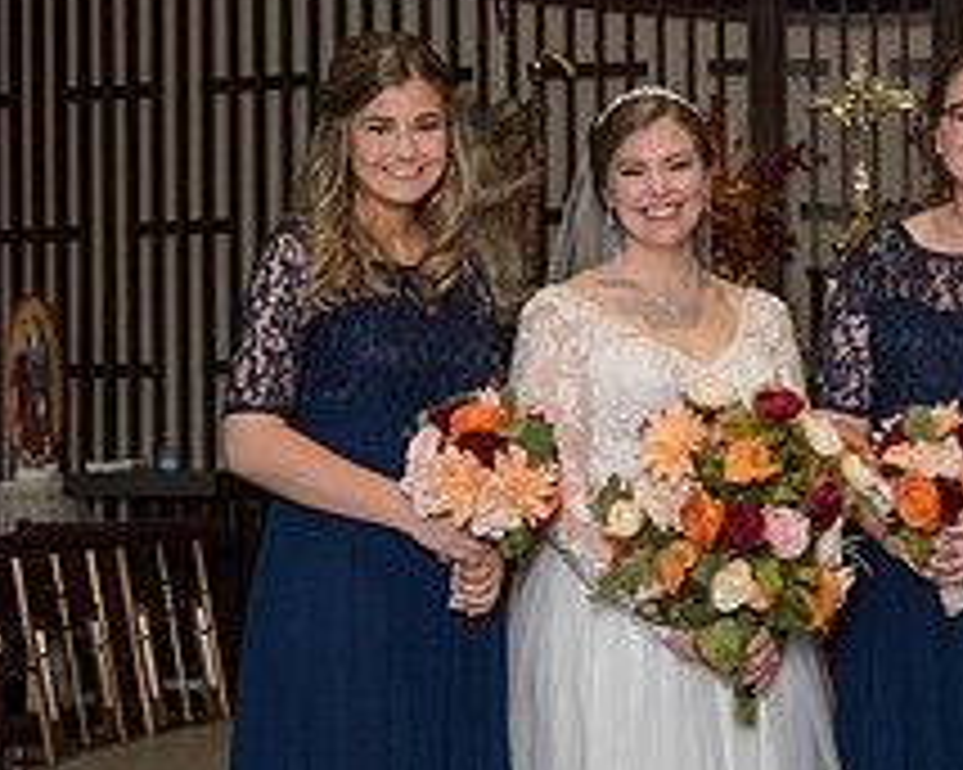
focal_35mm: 102
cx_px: 1005
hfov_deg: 18.3
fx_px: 2906
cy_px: 366
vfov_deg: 15.1
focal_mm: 29
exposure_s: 1/160
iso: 1250
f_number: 6.3
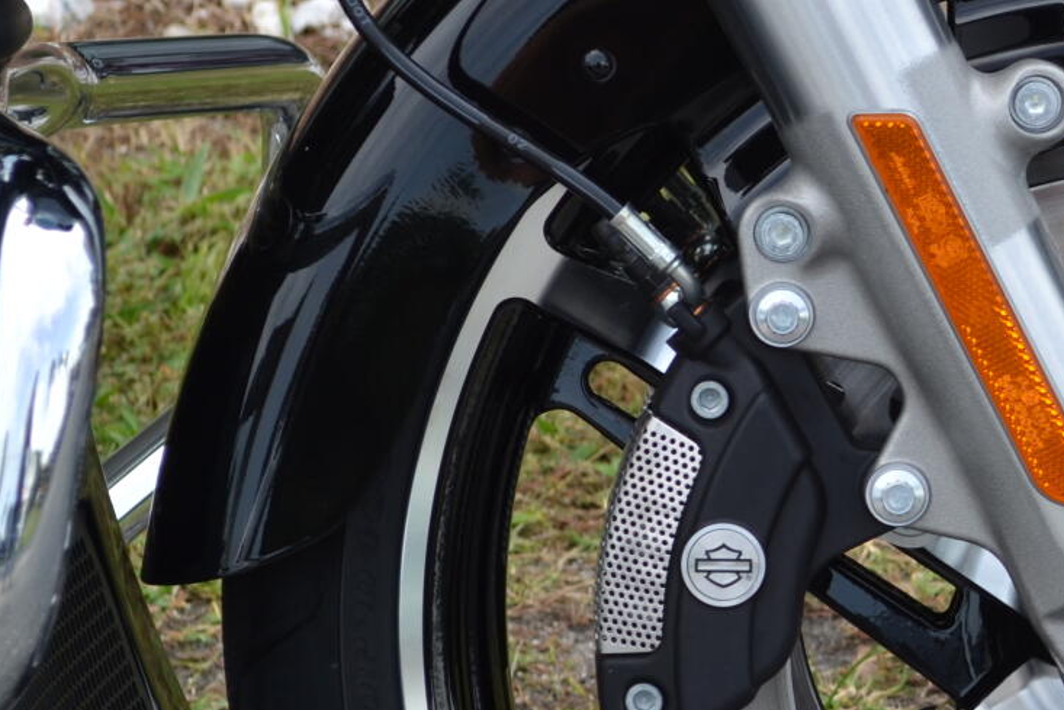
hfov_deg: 11.3
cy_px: 550
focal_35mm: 180
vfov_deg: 7.6
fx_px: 5321
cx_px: 1189
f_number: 7.1
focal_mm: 44
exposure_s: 1/200
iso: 100
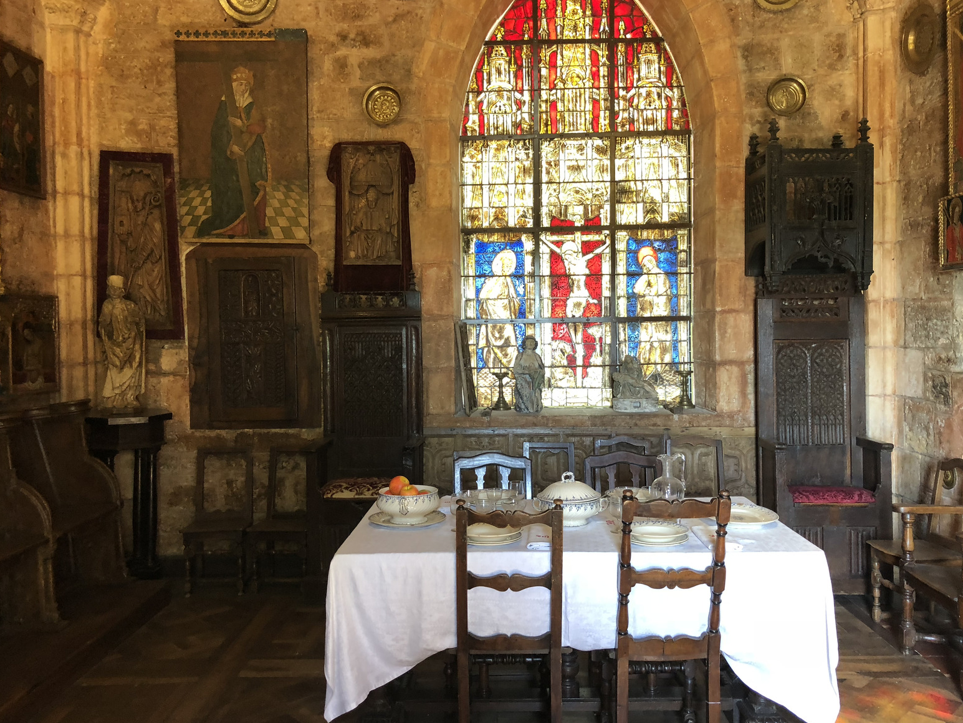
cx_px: 493
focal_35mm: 29
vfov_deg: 48.2
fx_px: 807
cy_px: 361
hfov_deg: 61.6
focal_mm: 4
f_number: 1.8
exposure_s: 1/17
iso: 50
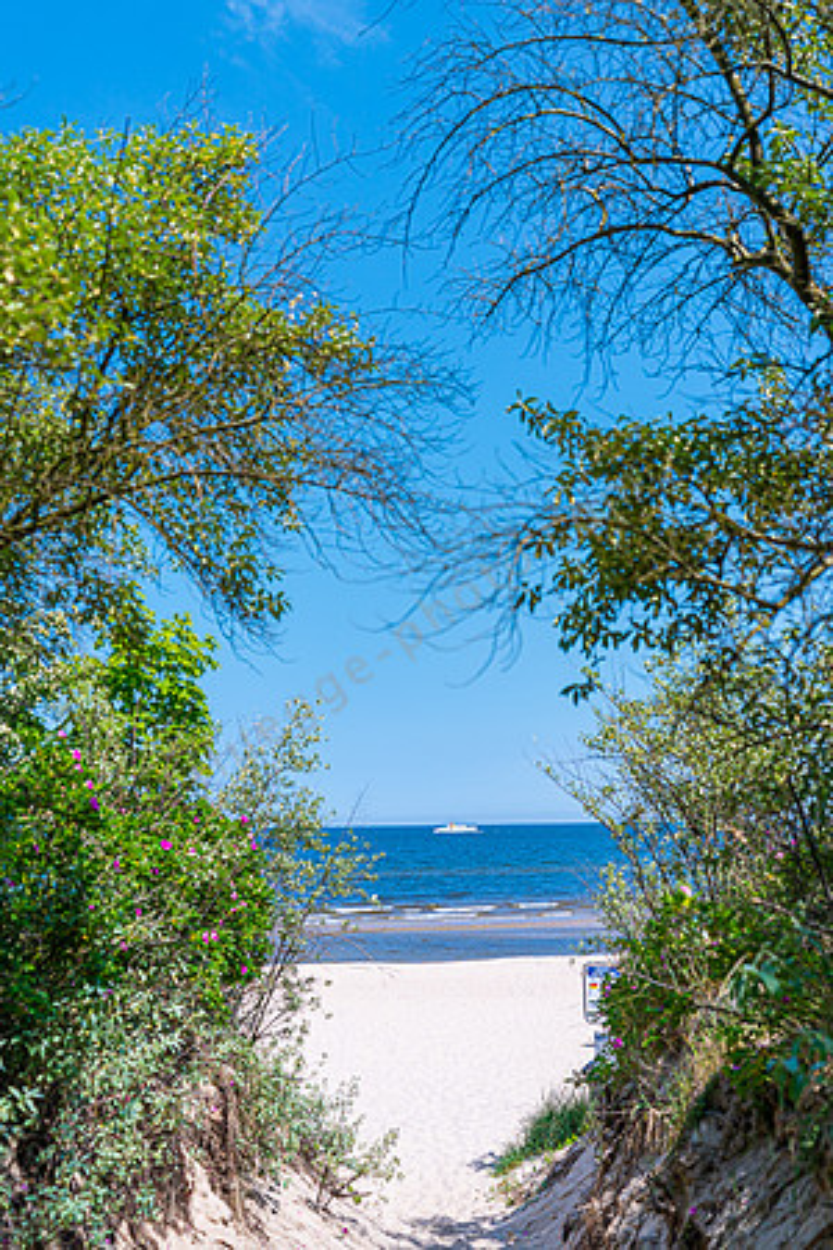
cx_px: 416
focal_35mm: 35
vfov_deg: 54.4
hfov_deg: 37.9
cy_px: 625
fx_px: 1215
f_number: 2.8
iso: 100
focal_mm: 35
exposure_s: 1/1600
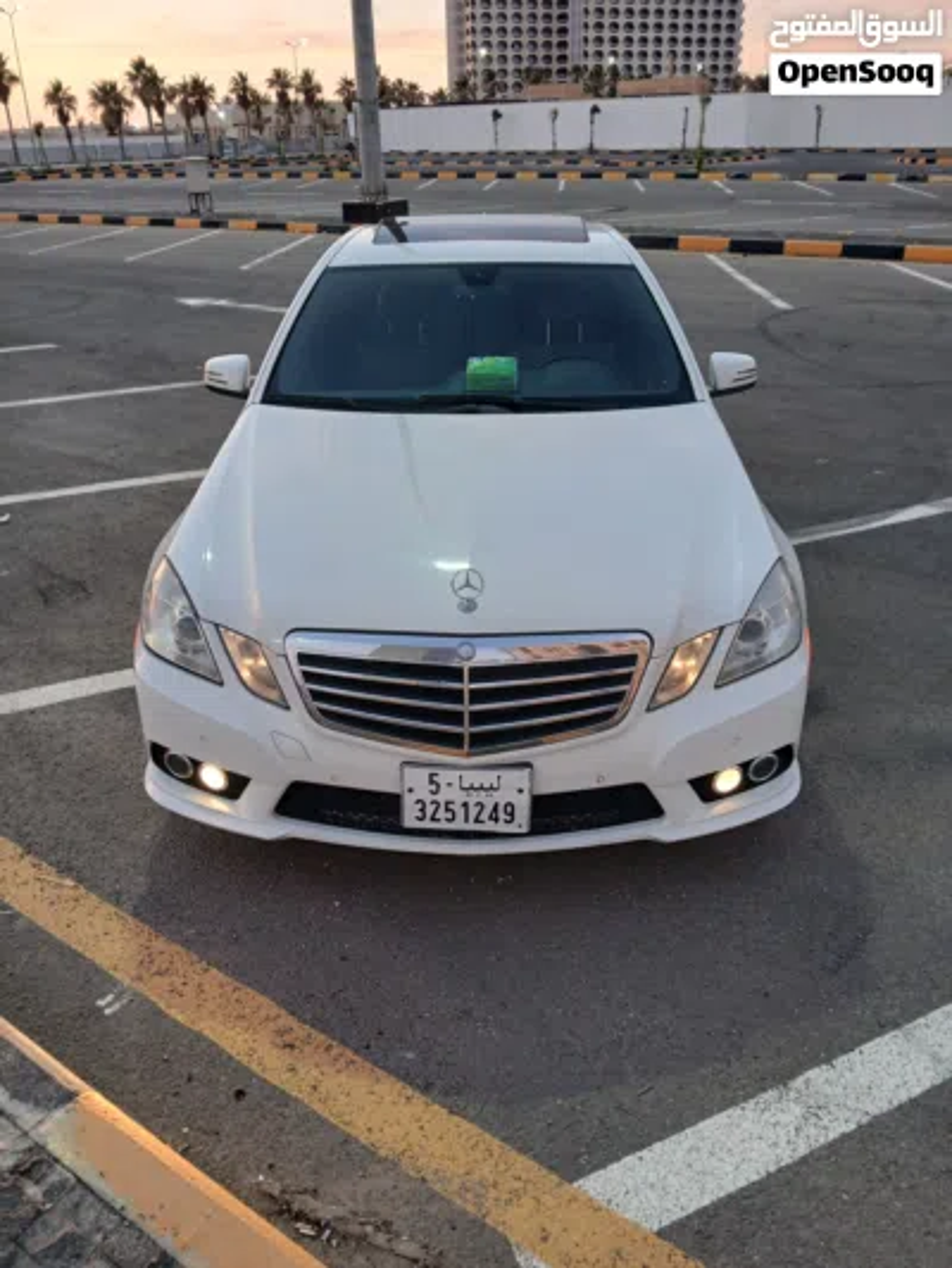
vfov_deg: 67.3
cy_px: 634
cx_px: 476
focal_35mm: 26
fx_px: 953
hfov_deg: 53.1
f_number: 1.8
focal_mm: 3.98
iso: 80
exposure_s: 1/50
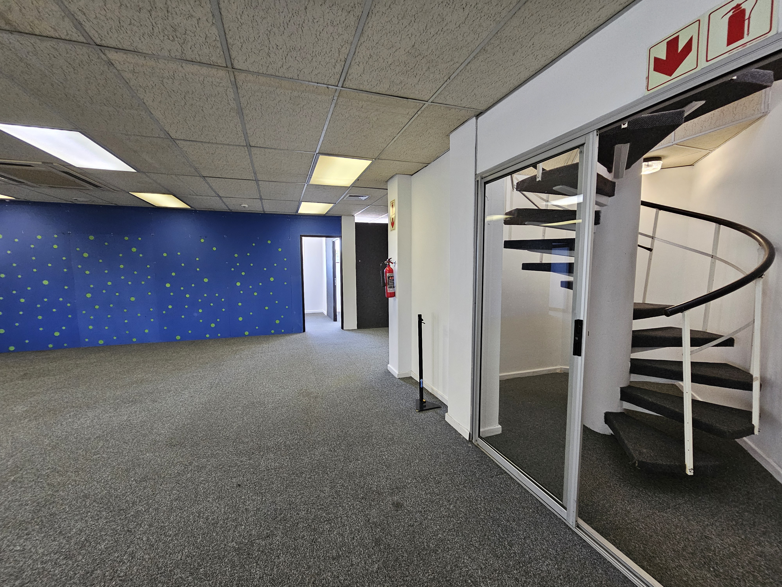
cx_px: 391
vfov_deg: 89.9
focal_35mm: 13
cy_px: 294
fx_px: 294
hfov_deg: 106.2
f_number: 2.2
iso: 400
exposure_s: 1/50
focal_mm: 2.2
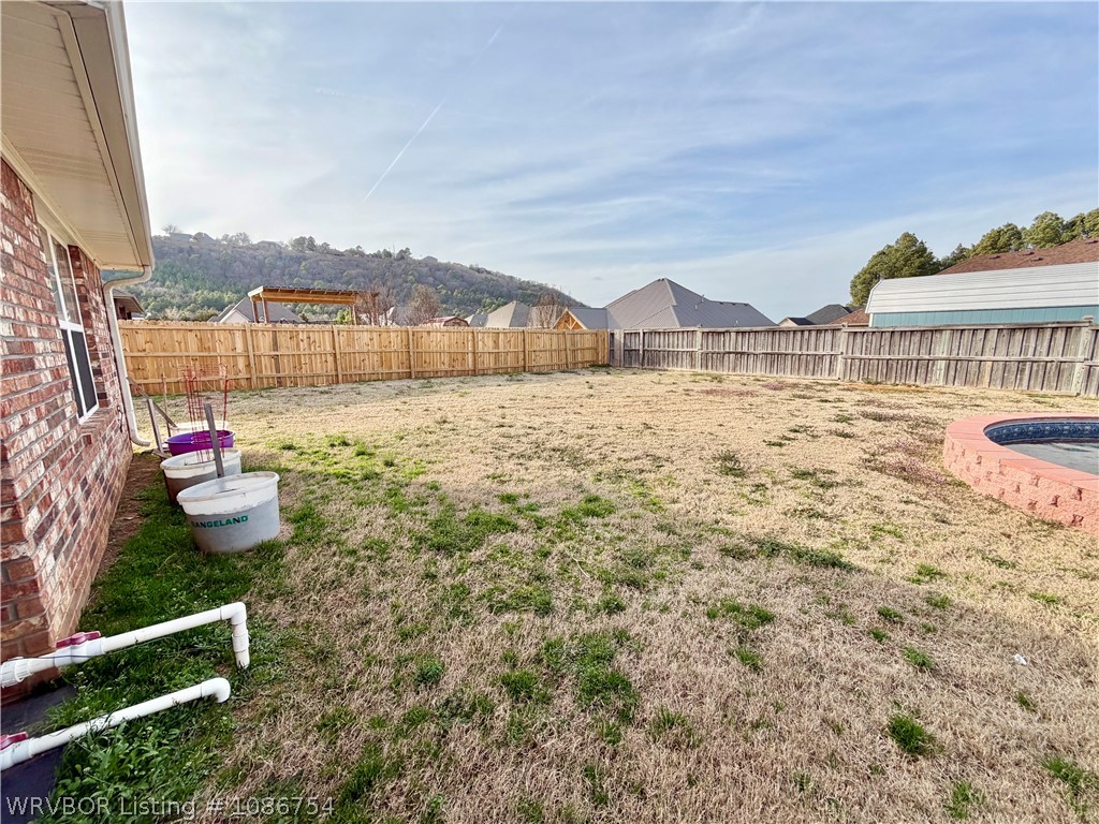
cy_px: 412
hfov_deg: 102.1
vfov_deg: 85.7
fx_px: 444
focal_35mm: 14
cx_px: 550
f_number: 2.2
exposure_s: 1/770
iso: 32
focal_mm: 2.22
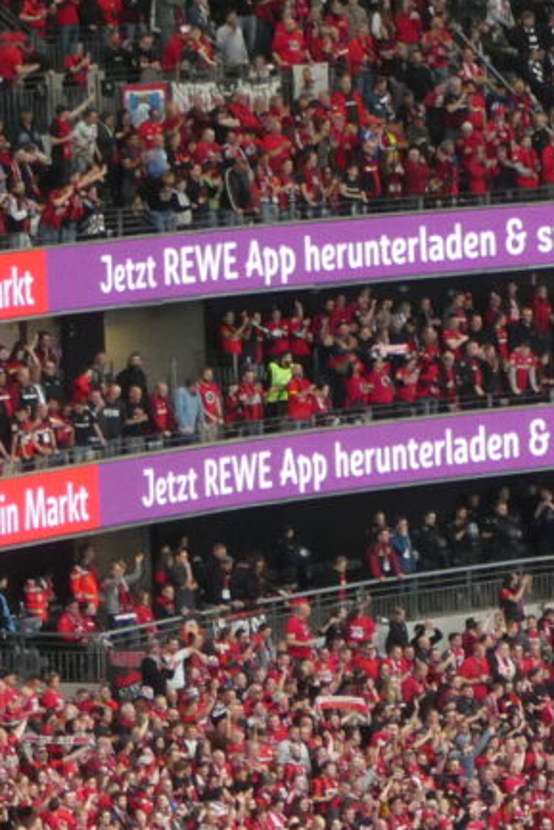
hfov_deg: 4.3
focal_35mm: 323
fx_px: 7449
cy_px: 1108
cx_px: 533
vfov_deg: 6.3
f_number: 4.8
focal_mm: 15
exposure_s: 1/80
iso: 400
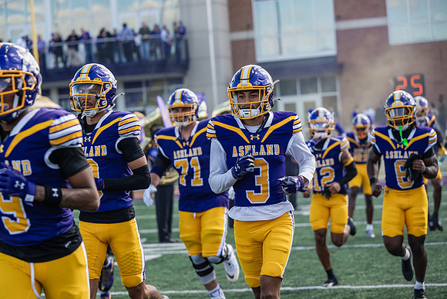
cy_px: 150
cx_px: 224
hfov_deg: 20.4
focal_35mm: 100
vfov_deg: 13.7
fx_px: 1242
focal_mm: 100
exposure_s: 1/320
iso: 100
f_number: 3.5
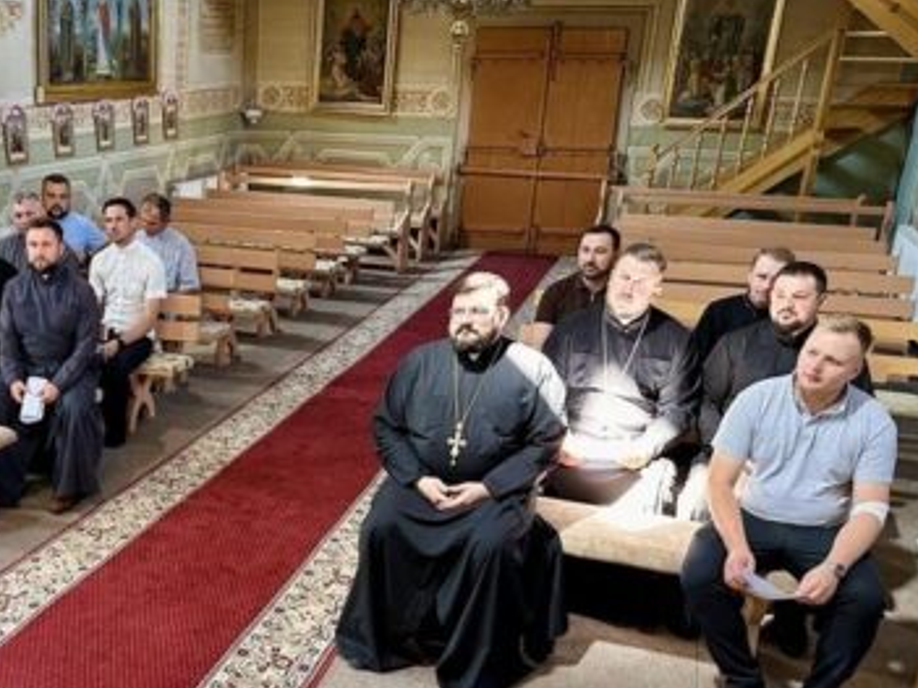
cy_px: 481
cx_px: 220
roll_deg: -1.4
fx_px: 1087
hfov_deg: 44.1
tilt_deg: -22.0
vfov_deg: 34.6
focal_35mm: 41
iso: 320
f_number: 1.78
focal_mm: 6.86
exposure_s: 1/50
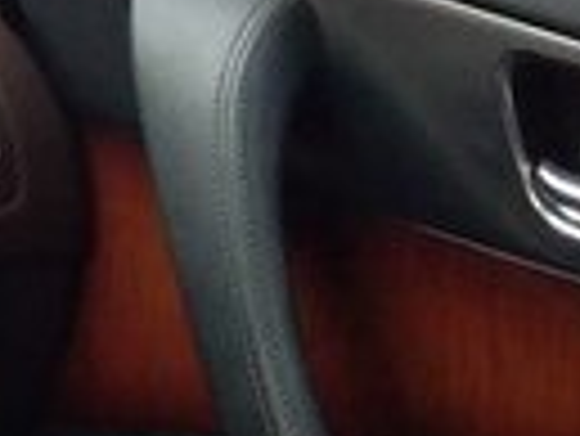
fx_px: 2667
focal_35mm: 159
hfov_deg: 11.2
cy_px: 249
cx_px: -607
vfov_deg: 9.3
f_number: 2.2
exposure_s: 1/60
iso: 125
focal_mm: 3.3
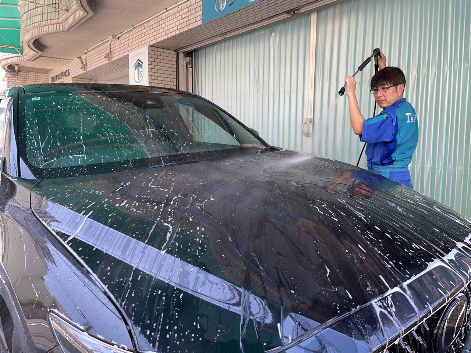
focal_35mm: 26
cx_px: 236
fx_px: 354
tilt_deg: -6.3
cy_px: 176
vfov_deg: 53.1
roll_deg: +0.2
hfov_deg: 67.3
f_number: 1.6
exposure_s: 1/147
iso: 32
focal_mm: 5.1
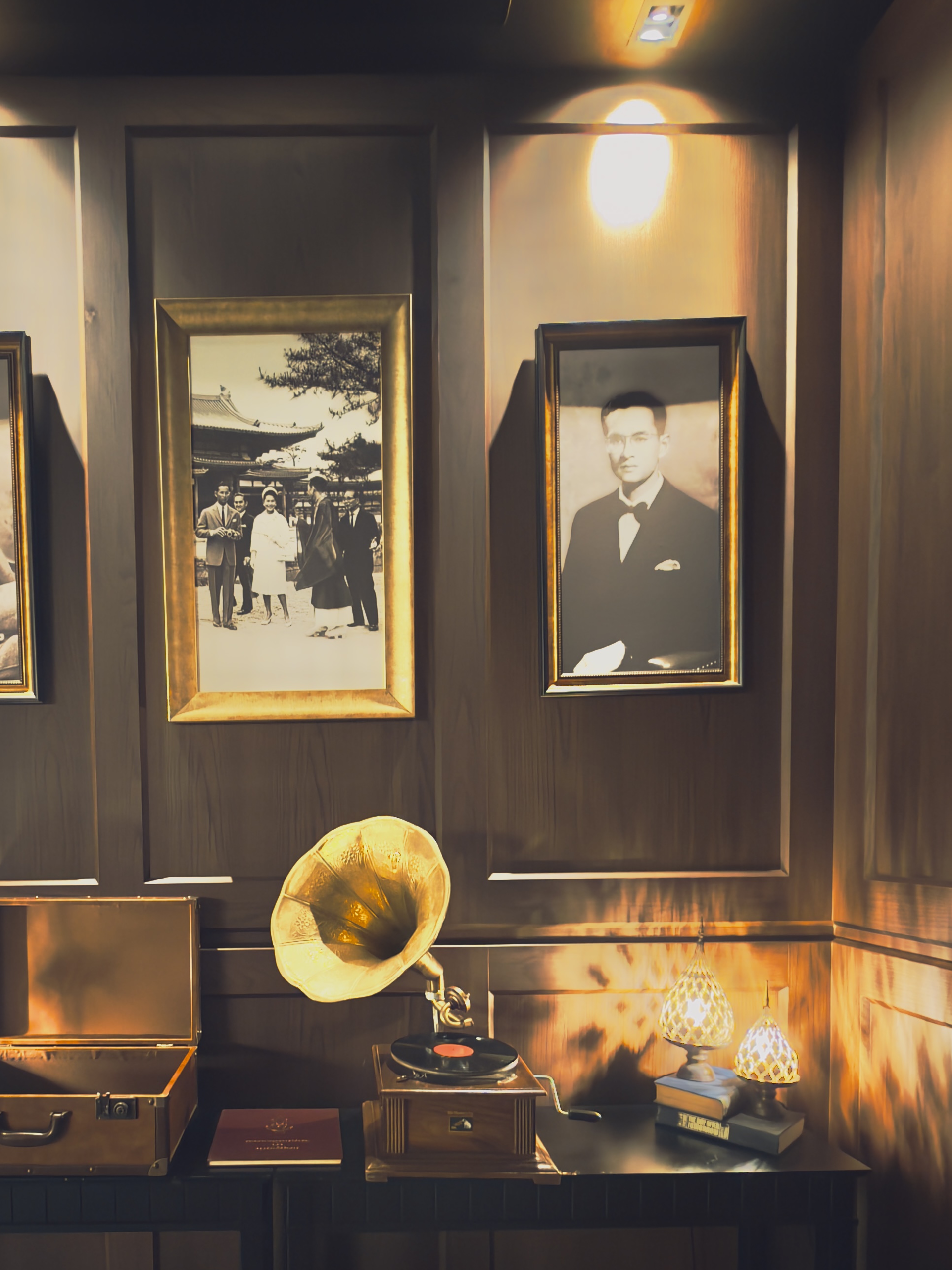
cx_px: 328
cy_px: 868
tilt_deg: -2.3
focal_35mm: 22
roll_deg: +0.9
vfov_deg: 73.6
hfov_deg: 59.8
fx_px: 807
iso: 800
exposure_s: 1/13
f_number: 2.2
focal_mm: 2.22
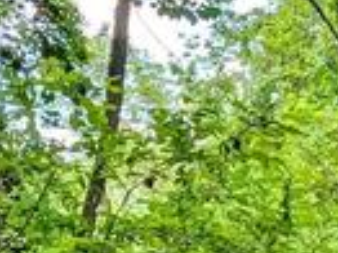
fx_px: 1834
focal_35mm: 188
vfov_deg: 7.8
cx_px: 604
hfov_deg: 10.0
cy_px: 267
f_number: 1.68
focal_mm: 6.9
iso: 22
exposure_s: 1/237
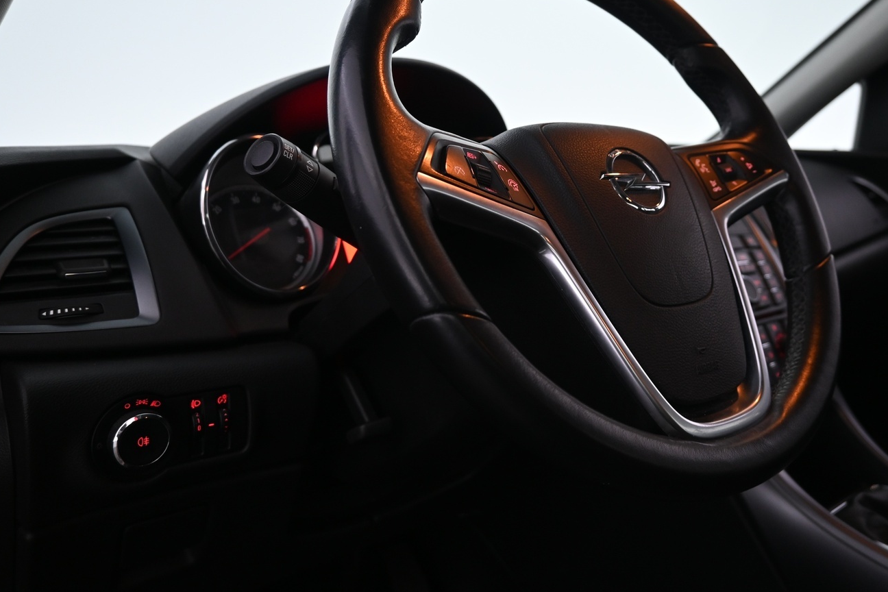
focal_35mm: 30
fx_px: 740
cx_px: 534
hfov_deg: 61.4
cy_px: 232
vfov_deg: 43.3
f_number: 3.5
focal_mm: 16
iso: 720
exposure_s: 1/25
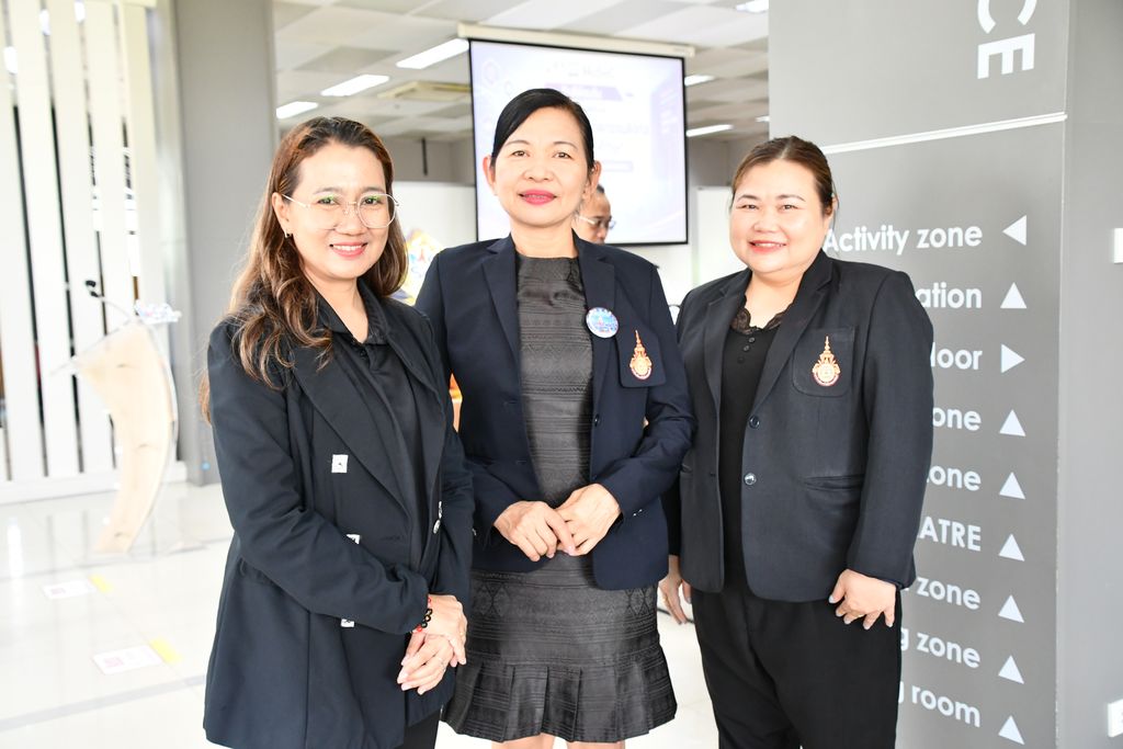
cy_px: 374
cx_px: 562
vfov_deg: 36.9
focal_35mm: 36
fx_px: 1123
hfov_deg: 53.1
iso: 1600
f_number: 3.8
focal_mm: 24
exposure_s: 1/125
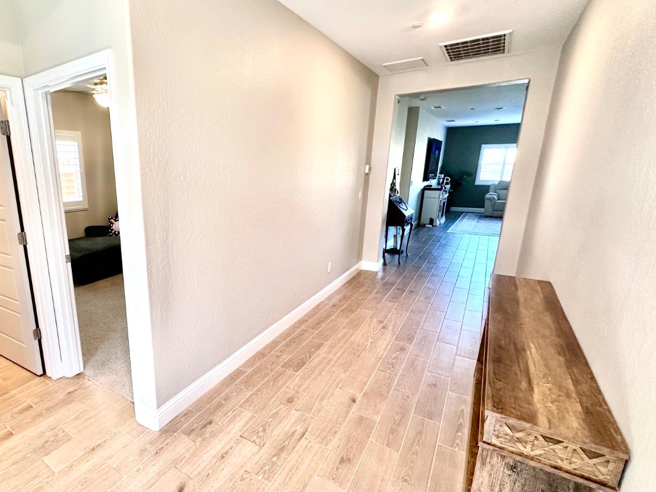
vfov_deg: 68.6
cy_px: 260
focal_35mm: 19
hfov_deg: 81.6
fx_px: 360
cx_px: 215
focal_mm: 2.22
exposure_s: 1/60
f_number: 2.2
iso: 200
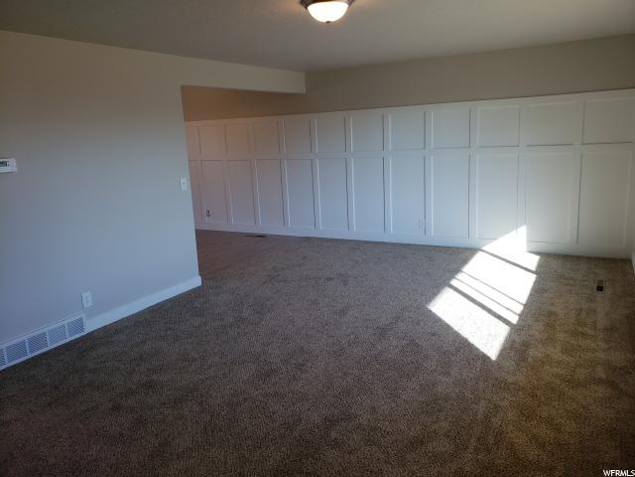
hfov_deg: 67.3
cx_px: 318
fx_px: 477
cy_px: 238
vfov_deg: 53.1
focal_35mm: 26
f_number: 2.4
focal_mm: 4.3
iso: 64
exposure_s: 1/120
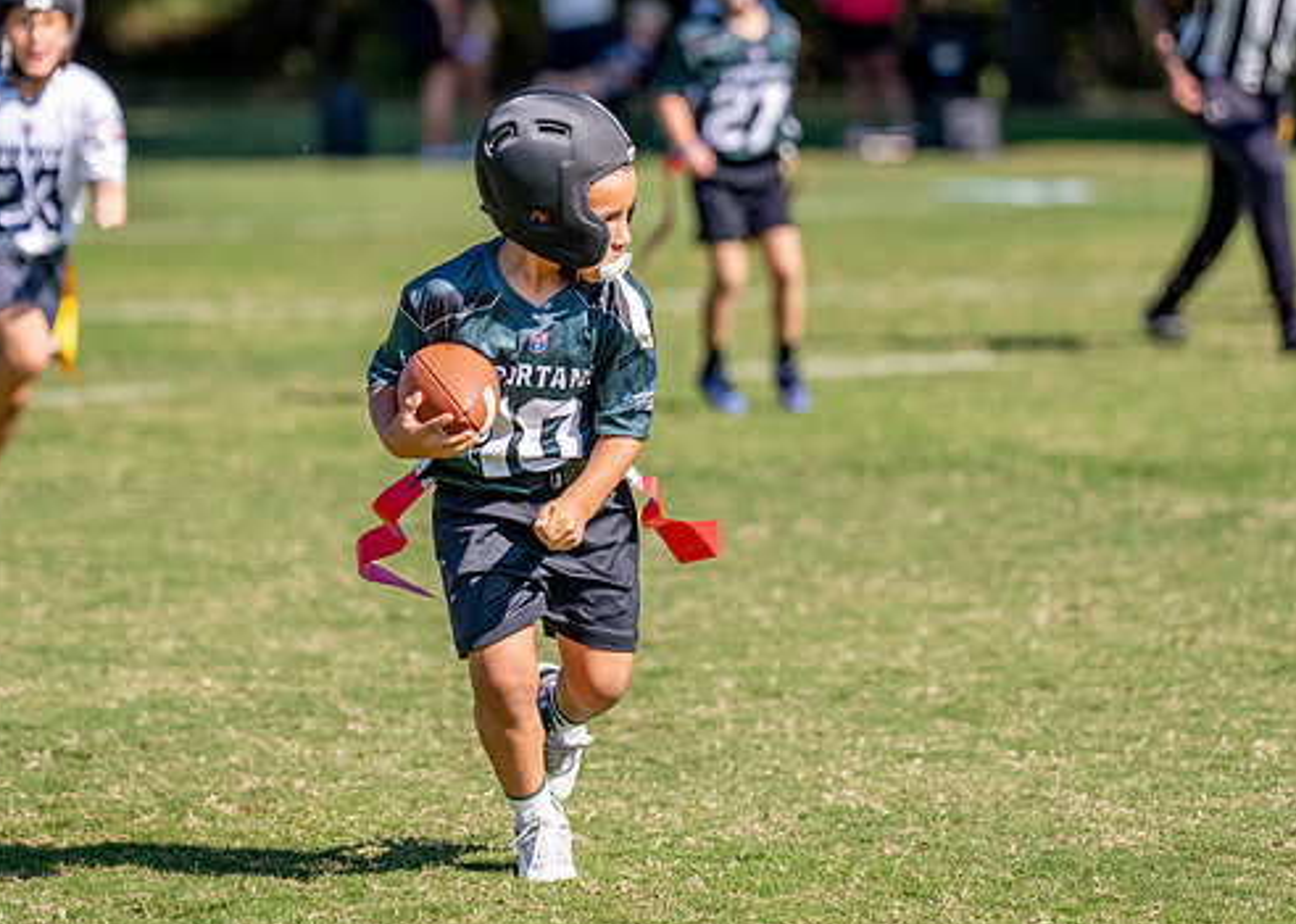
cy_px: 341
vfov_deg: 6.2
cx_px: 581
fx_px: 8536
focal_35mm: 232
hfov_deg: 8.7
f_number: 2.8
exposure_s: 1/4000
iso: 250
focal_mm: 153
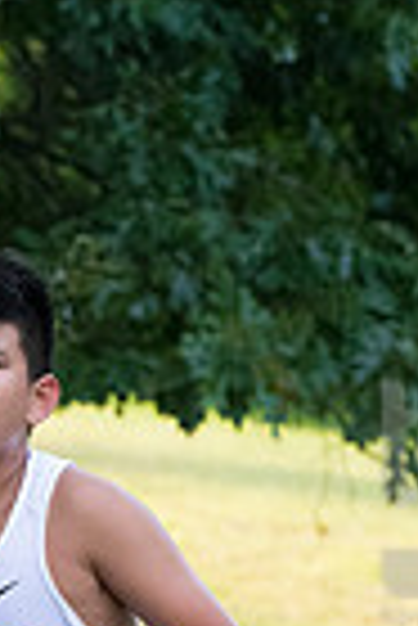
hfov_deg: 2.3
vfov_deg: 3.5
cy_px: 982
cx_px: -7
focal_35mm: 591
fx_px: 10267
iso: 3200
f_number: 5
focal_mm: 122
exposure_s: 1/1600
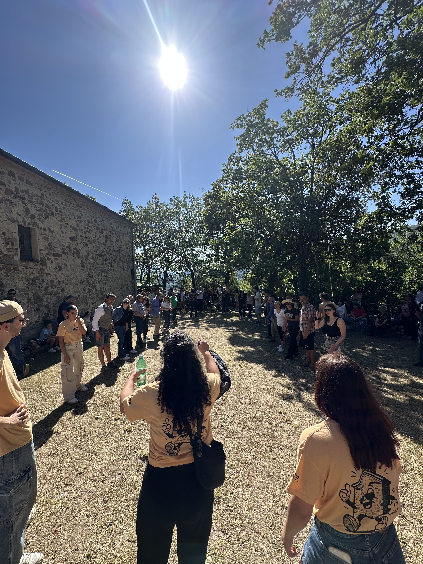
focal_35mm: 14
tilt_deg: -2.5
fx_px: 228
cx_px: 212
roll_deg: +0.5
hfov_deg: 85.7
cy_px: 282
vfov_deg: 102.1
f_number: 2.2
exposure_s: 1/1453
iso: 50
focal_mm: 2.22
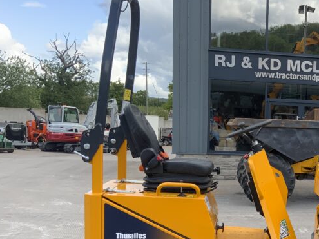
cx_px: 322
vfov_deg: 24.2
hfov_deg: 29.9
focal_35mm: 60
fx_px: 553
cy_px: 178
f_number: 1.8
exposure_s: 1/457
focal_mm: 3
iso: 16
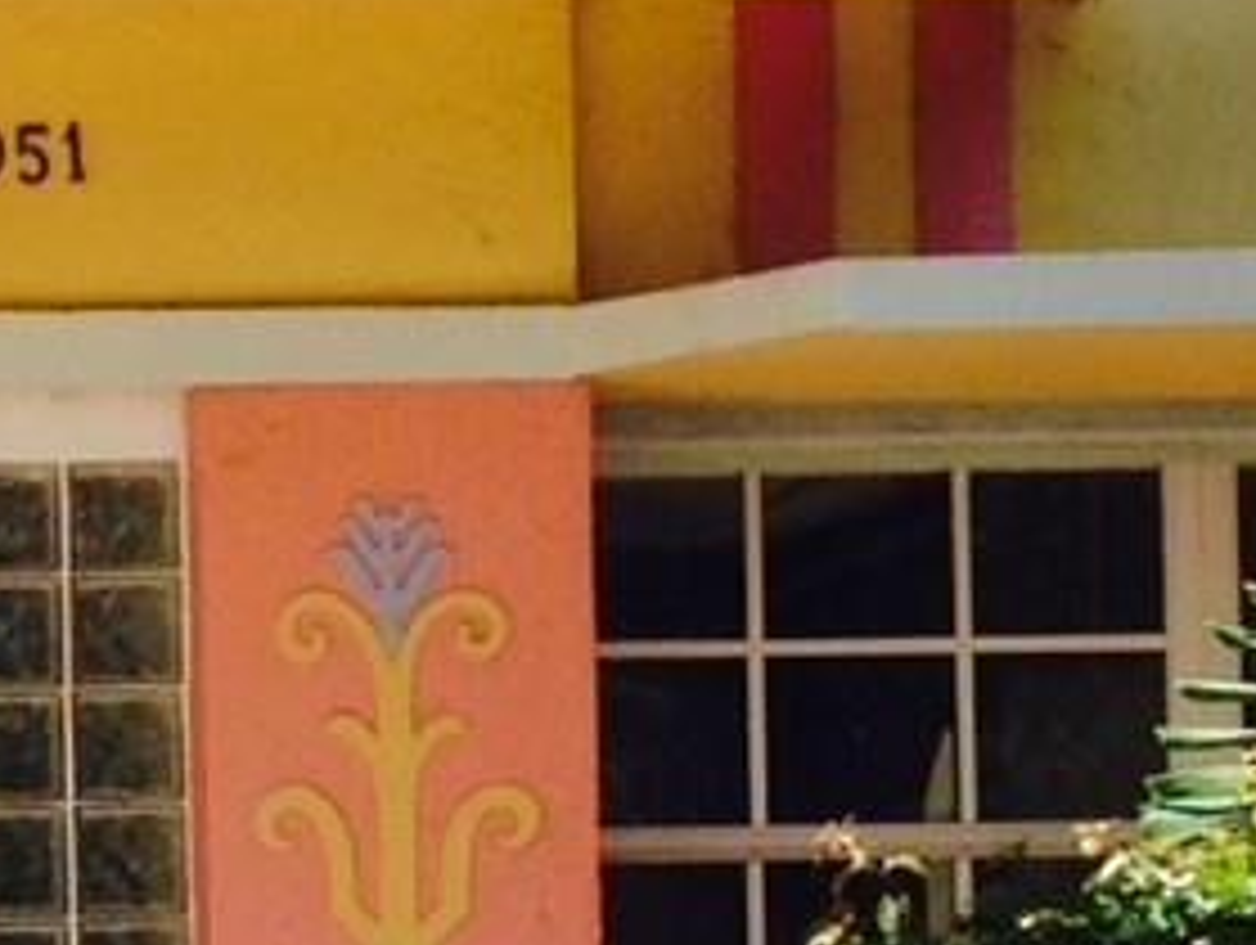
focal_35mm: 189
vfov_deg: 7.8
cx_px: -1211
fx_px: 6866
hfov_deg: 9.8
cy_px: 950
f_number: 2.4
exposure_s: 1/874
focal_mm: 4.12
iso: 50
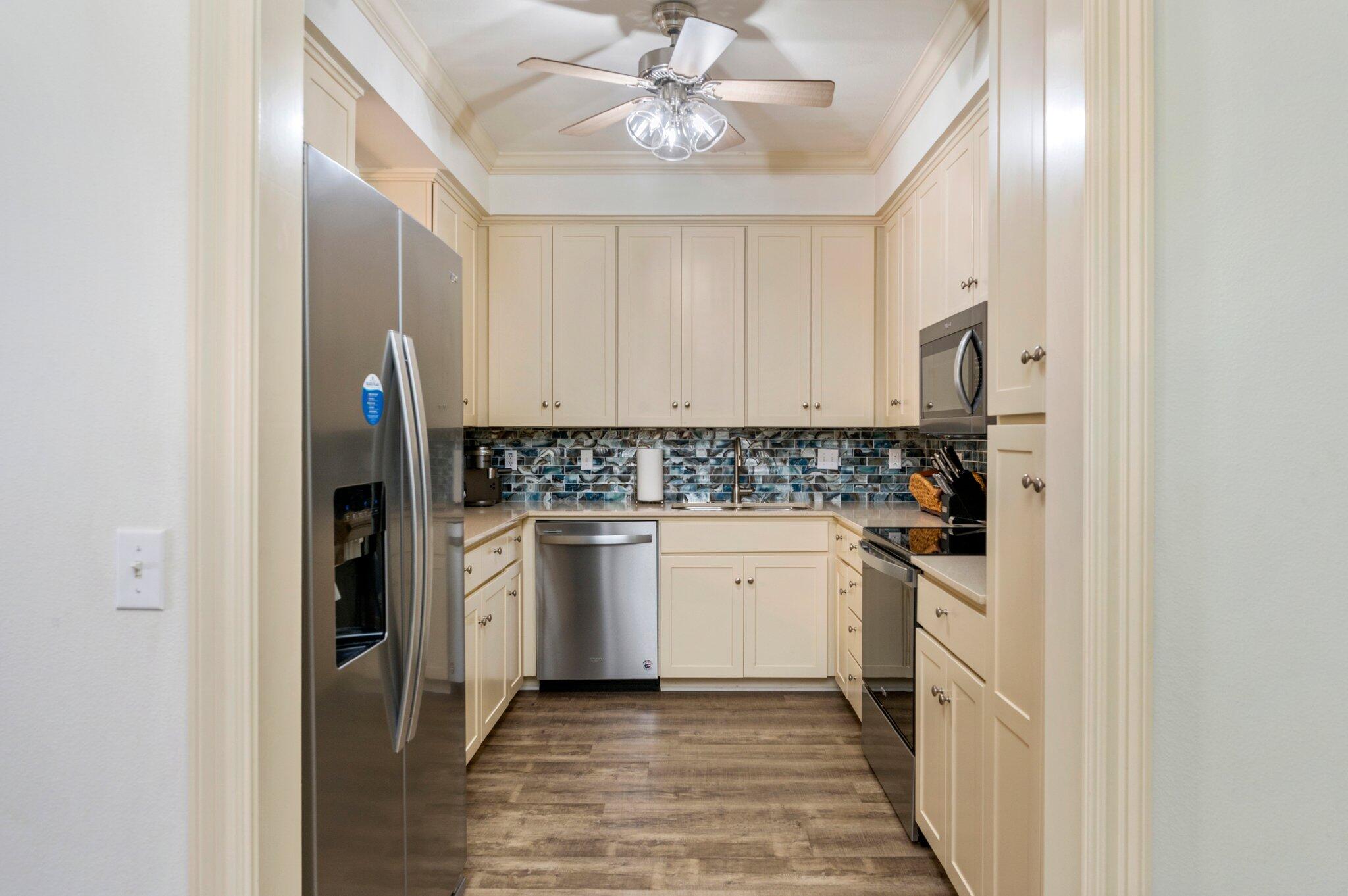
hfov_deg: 82.6
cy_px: 448
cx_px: 674
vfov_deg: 60.6
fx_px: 767
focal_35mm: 20
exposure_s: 1/30
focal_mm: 20.5
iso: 400
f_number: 9
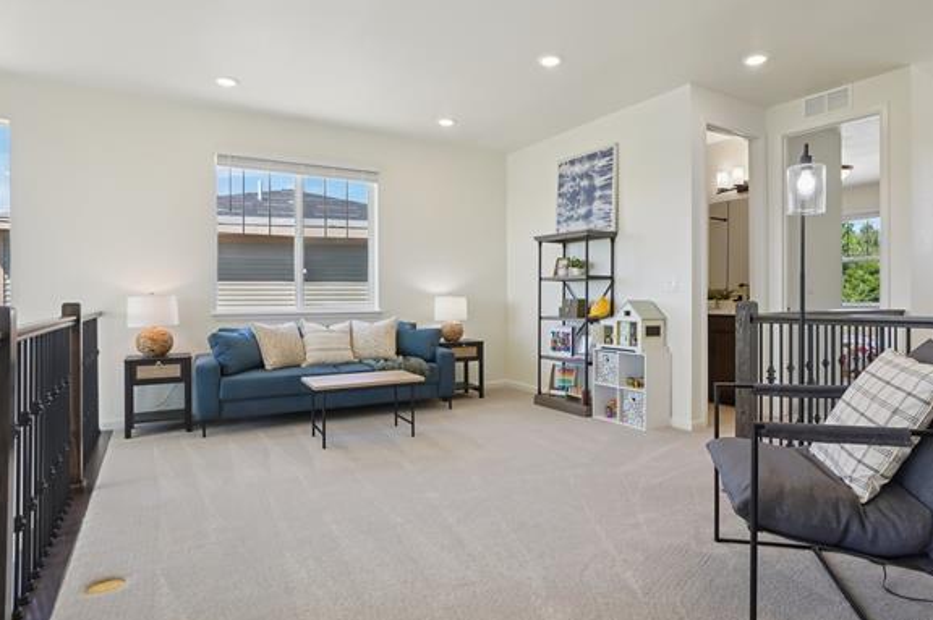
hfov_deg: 83.9
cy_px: 303
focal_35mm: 20
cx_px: 504
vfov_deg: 61.8
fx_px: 518
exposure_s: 1/30
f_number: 8
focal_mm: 12
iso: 250
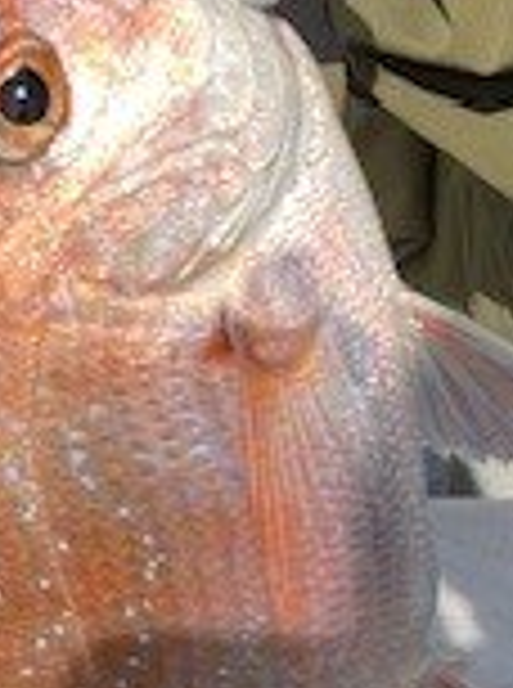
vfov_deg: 18.1
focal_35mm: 109
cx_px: -243
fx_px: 2163
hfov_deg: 12.9
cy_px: 283
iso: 32
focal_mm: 4.2
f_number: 1.6
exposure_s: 1/2398
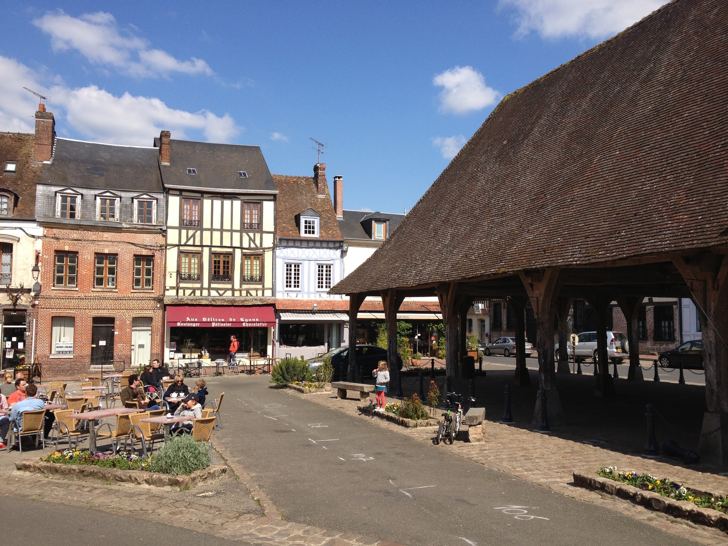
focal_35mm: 35
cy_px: 273
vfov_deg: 40.7
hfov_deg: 52.6
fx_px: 736
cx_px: 364
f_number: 2.4
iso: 50
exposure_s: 1/1534
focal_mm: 4.28
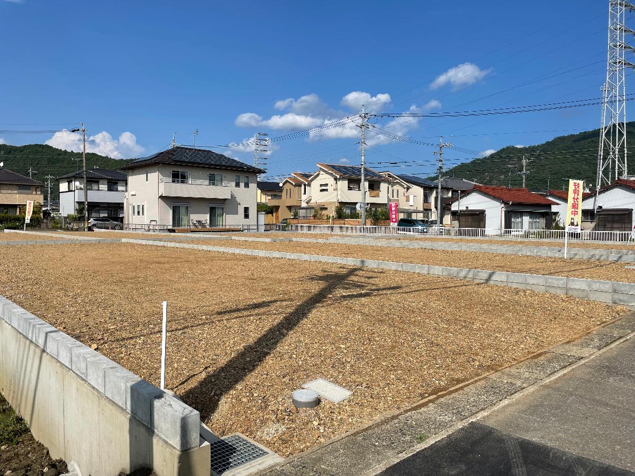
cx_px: 318
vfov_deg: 53.1
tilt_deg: -2.2
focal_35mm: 26
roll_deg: -0.3
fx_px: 477
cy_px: 238
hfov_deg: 67.3
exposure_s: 1/5814
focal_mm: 4.2
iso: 32
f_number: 1.6
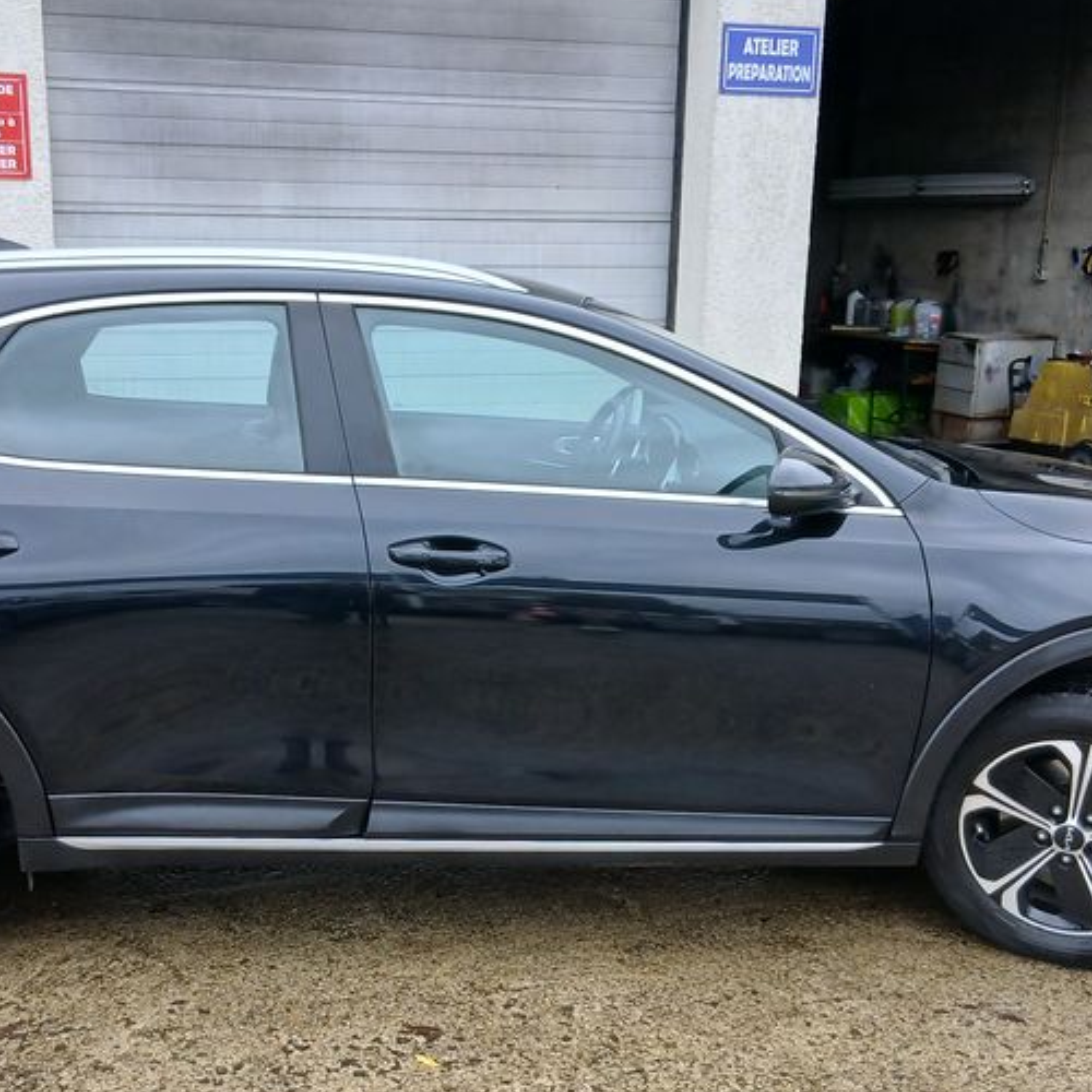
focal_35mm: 46
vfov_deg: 36.7
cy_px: 644
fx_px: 1642
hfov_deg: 36.7
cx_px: 446
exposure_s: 1/60
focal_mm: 3.98
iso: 100
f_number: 1.8
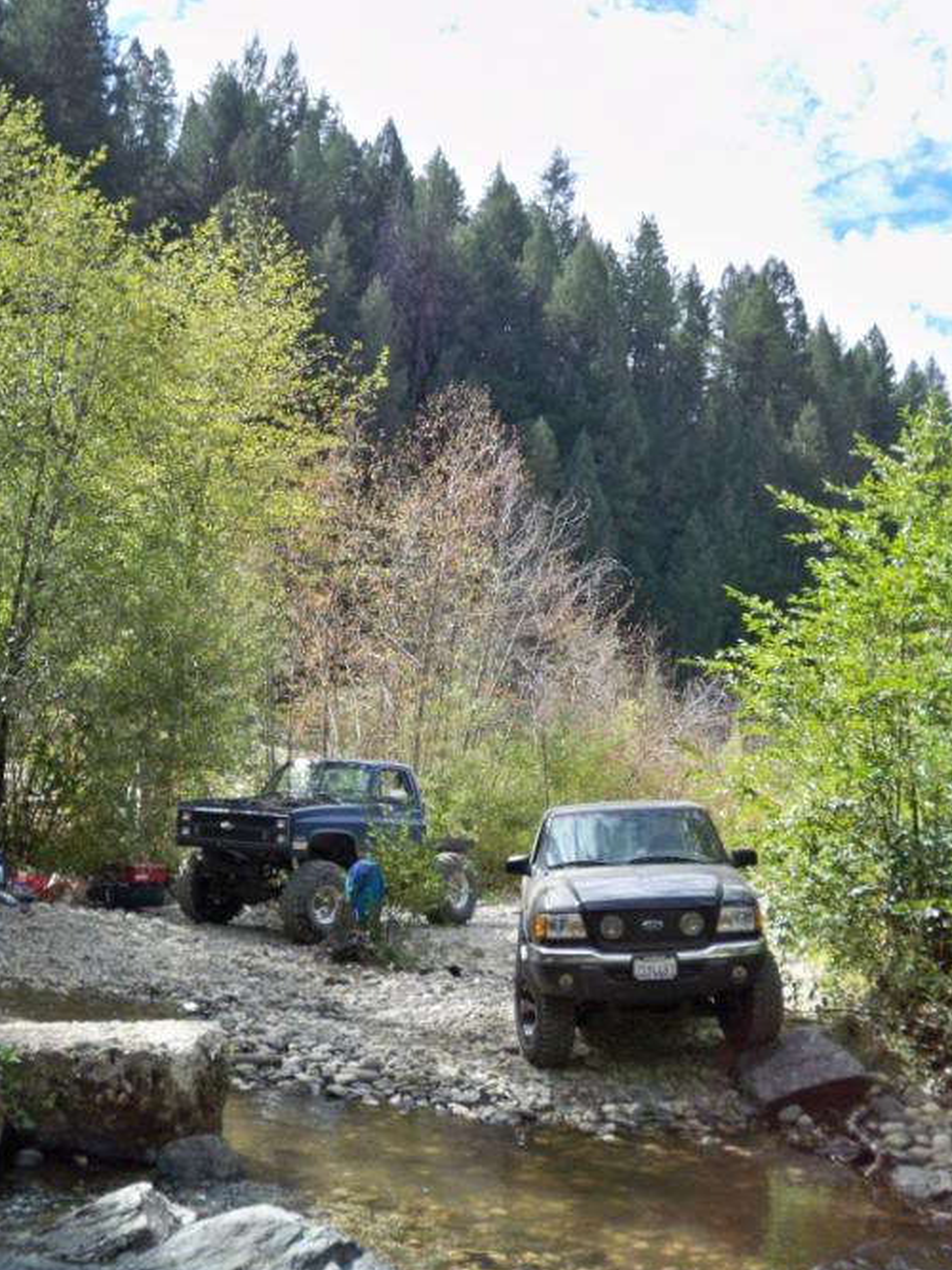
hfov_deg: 34.3
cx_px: 535
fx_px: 1541
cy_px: 546
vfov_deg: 44.7
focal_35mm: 42
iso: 64
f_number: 3.1
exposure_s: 1/400
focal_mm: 6.3
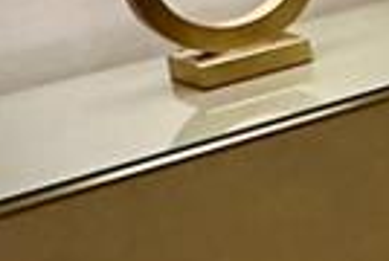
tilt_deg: -12.4
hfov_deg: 11.4
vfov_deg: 10.4
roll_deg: +2.9
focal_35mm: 130
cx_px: 1071
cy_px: -90
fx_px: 1408
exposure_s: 1/60
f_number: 2.2
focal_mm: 2.22
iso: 400
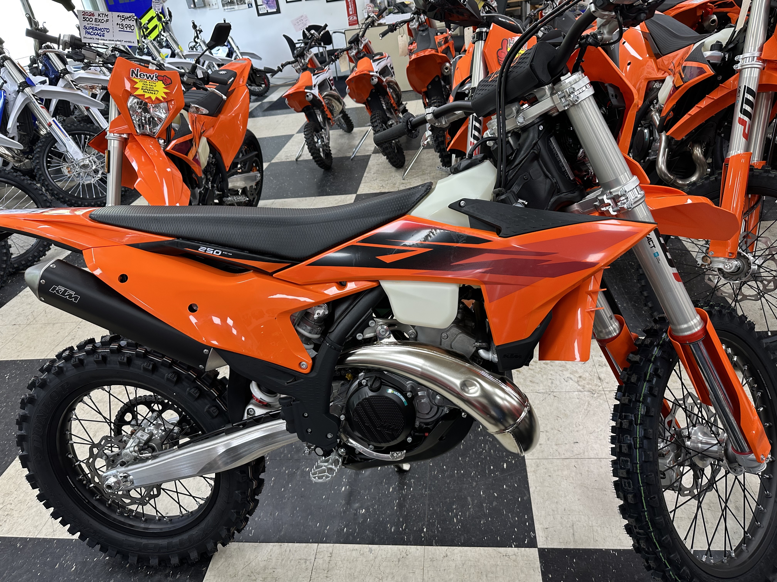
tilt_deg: -29.7
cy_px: 291
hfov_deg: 71.6
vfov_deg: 56.8
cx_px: 388
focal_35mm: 24
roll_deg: +8.0
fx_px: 539
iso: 125
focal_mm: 6.86
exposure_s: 1/60
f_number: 1.78
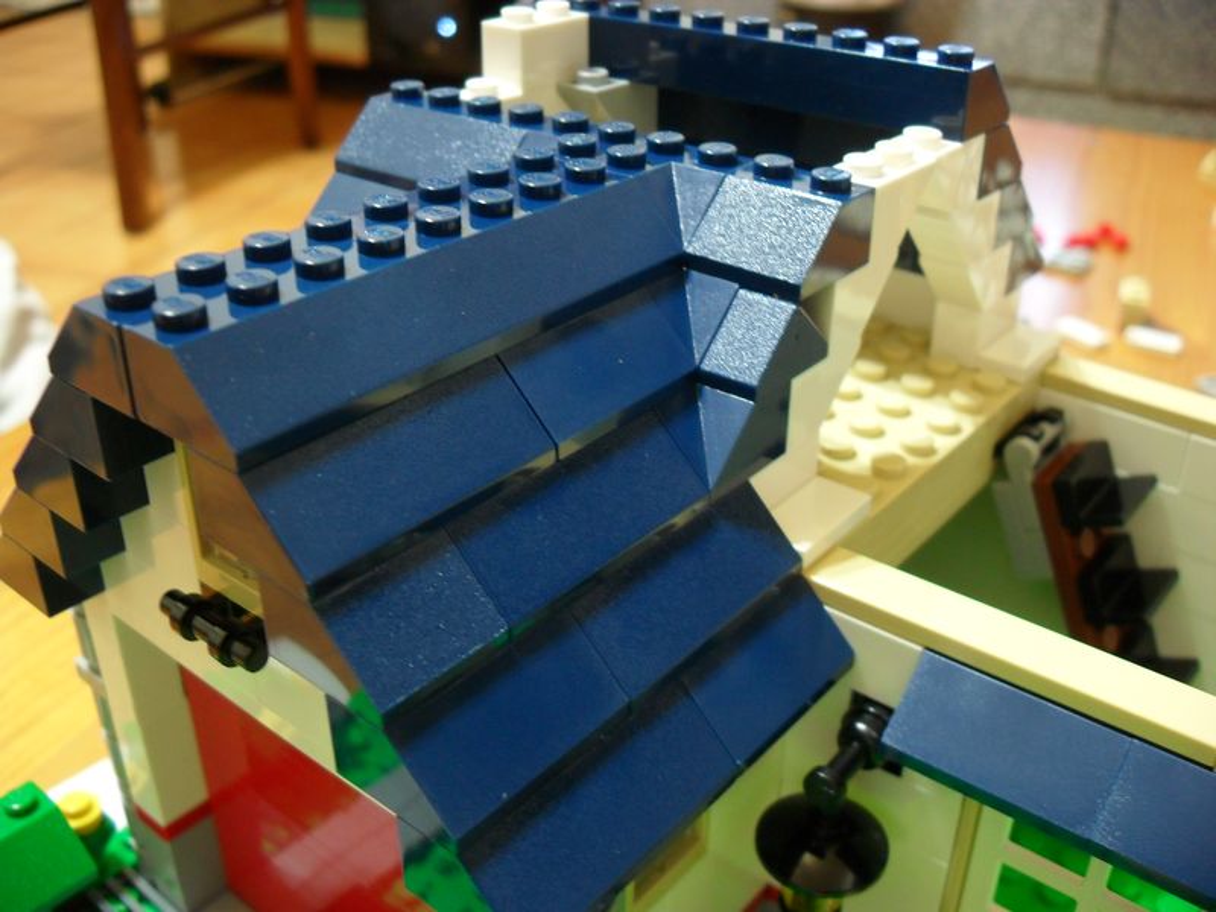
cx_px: 608
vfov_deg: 40.7
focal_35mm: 35
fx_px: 1229
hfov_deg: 52.6
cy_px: 456
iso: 200
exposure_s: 1/4
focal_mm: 6.2
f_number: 2.8
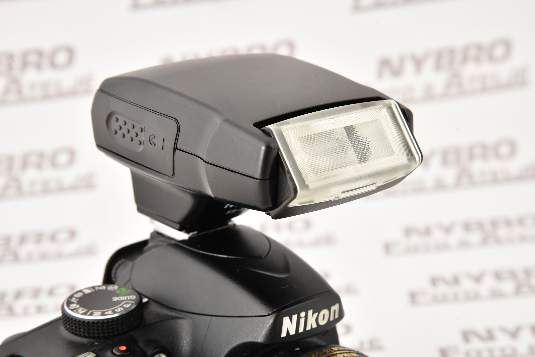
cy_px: 178
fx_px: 1783
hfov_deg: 17.1
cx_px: 268
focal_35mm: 120
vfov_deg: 11.4
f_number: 14
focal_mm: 120
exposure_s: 1/125
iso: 1600
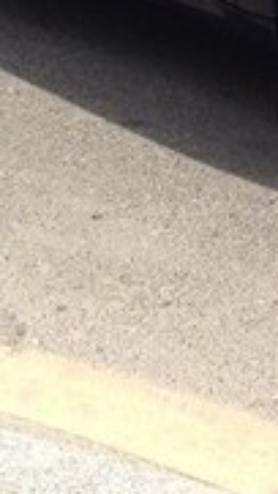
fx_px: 1714
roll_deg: -0.2
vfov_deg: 15.6
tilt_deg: -18.2
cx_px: 352
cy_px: -141
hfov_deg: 9.1
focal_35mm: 131
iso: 50
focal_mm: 4.12
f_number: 2.4
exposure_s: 1/570
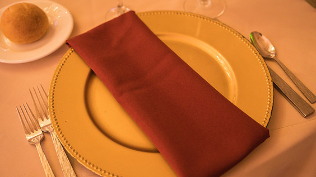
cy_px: 97
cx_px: 159
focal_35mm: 42
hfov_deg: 48.4
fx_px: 352
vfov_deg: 28.3
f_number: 2.8
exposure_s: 1/60
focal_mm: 39
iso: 800
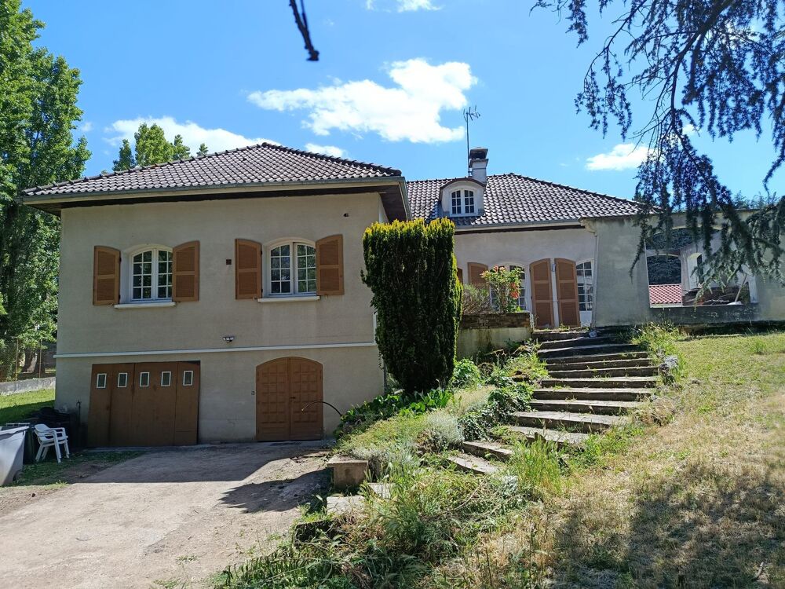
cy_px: 294
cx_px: 392
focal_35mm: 24
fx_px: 544
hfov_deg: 71.6
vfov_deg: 56.8
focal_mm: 5.24
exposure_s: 1/357
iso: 50
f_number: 1.7
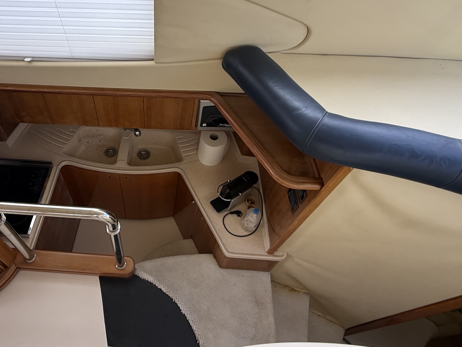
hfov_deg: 72.1
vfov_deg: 58.0
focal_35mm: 23
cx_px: 161
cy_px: 126
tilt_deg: -47.4
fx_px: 307
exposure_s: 1/99
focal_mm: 2.22
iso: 100
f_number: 2.2
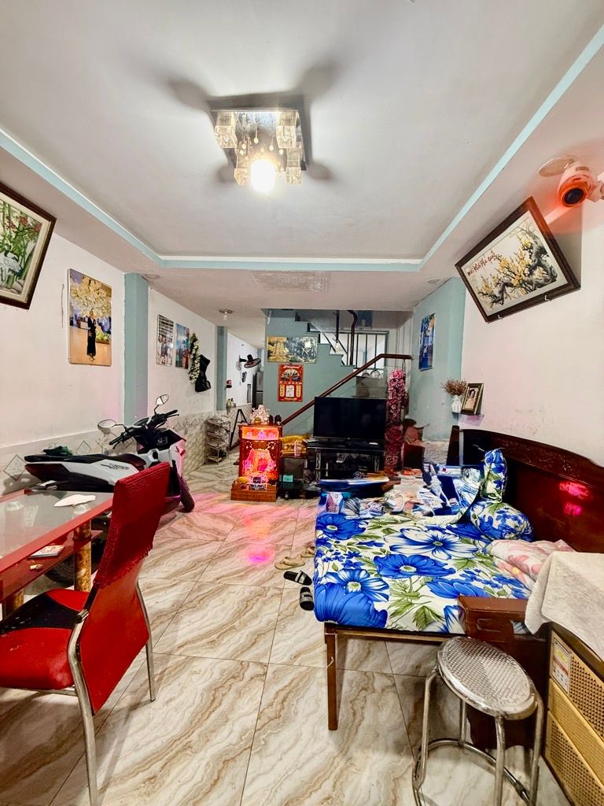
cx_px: 302
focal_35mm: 14
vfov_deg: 102.1
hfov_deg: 85.7
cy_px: 403
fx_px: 326
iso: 500
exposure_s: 1/50
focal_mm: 2.22
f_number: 2.2
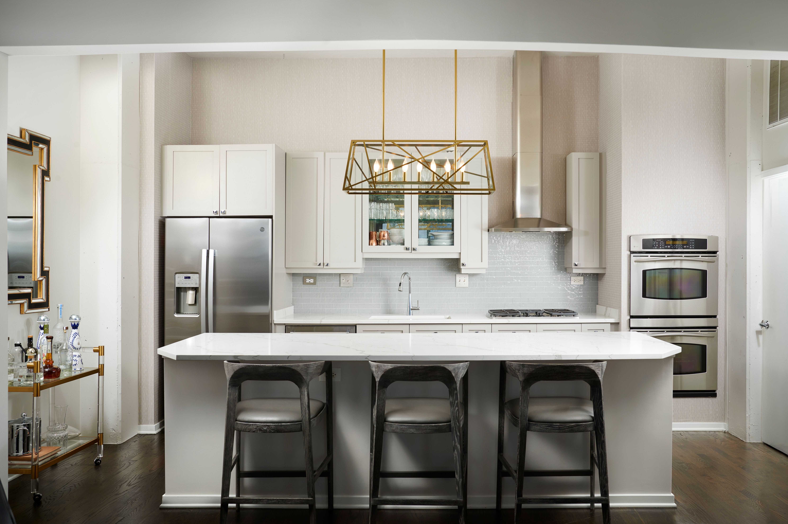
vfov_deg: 57.1
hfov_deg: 78.6
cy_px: 262
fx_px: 481
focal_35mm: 22
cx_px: 394
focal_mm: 22
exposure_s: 1/200
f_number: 8
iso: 250
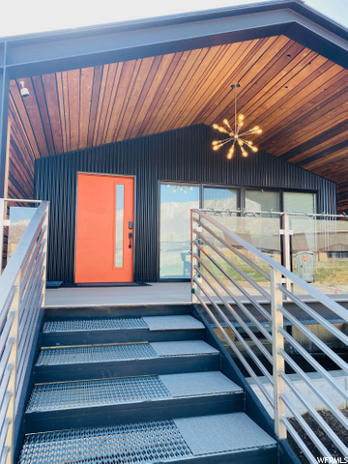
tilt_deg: +6.1
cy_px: 232
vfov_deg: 67.3
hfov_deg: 53.1
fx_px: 349
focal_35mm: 26
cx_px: 174
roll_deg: -0.5
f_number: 1.8
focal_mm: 4.25
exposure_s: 1/198
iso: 32
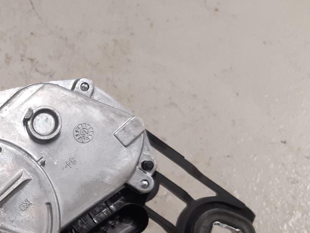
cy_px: 200
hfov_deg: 27.5
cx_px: -36
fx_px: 573
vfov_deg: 22.5
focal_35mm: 64
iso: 160
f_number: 1.7
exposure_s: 1/50
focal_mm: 3.93
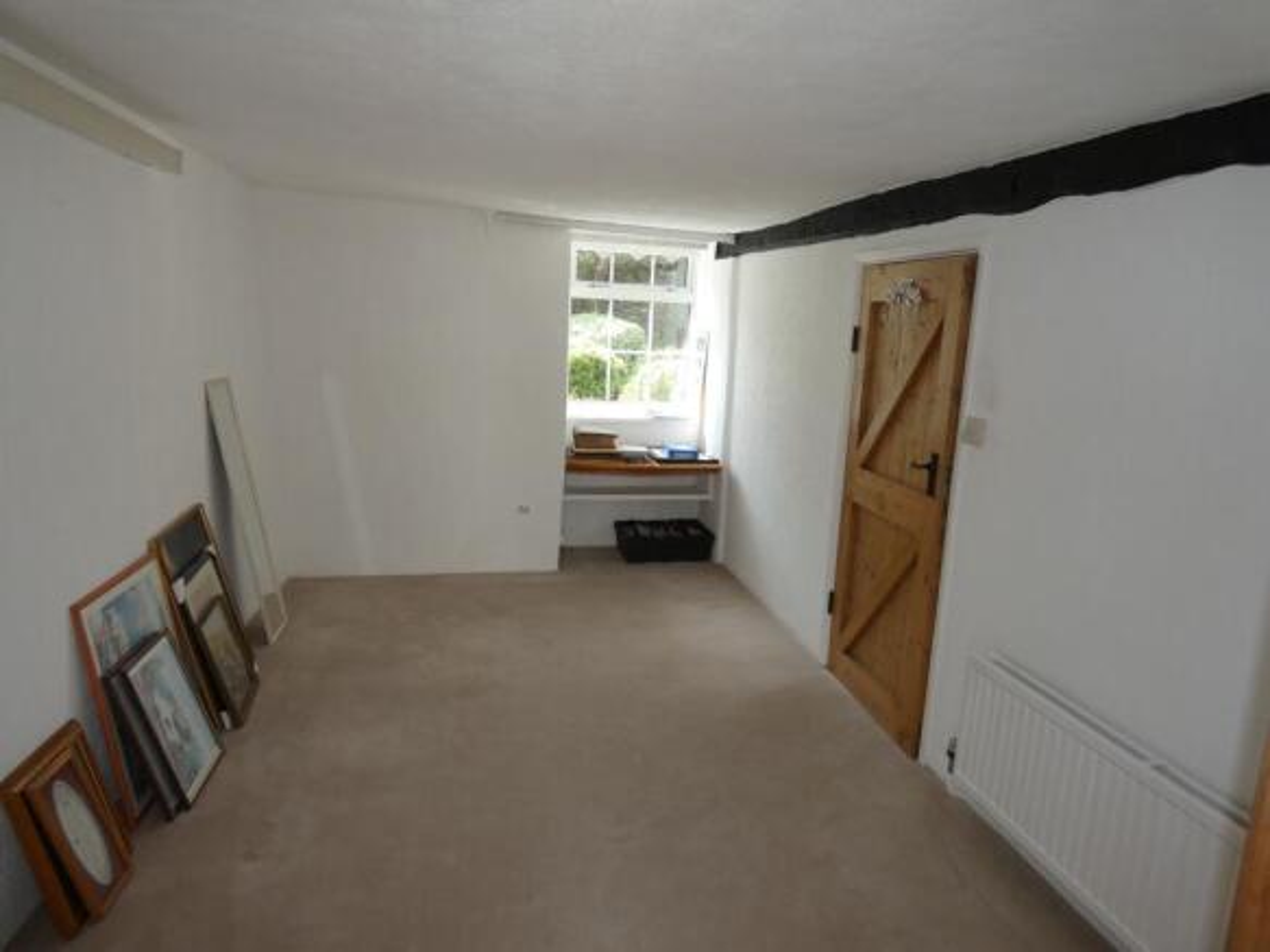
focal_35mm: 20
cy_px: 476
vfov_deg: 66.0
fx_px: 734
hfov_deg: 81.8
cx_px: 635
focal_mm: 3.6
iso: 80
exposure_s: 1/80
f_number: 2.8
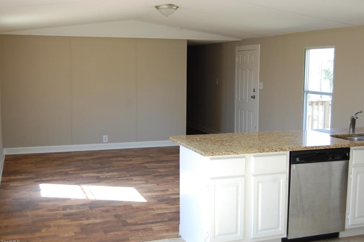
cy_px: 122
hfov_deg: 42.8
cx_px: 182
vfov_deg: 29.2
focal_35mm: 46
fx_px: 465
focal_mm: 30
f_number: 4.5
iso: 400
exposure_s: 1/80
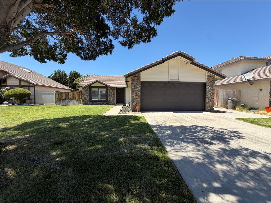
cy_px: 102
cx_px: 136
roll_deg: +0.5
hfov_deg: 102.1
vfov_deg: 85.7
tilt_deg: -1.9
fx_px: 110
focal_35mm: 14
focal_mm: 2.22
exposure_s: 1/770
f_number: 2.2
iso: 40
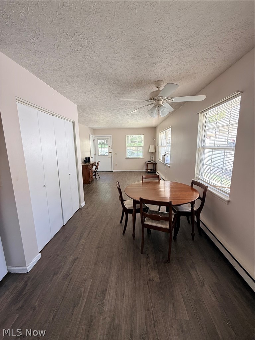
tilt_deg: -10.2
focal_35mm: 14
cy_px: 170
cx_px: 128
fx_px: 138
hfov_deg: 85.7
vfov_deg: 102.1
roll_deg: +1.0
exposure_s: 1/99
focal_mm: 2.22
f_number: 2.2
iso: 125
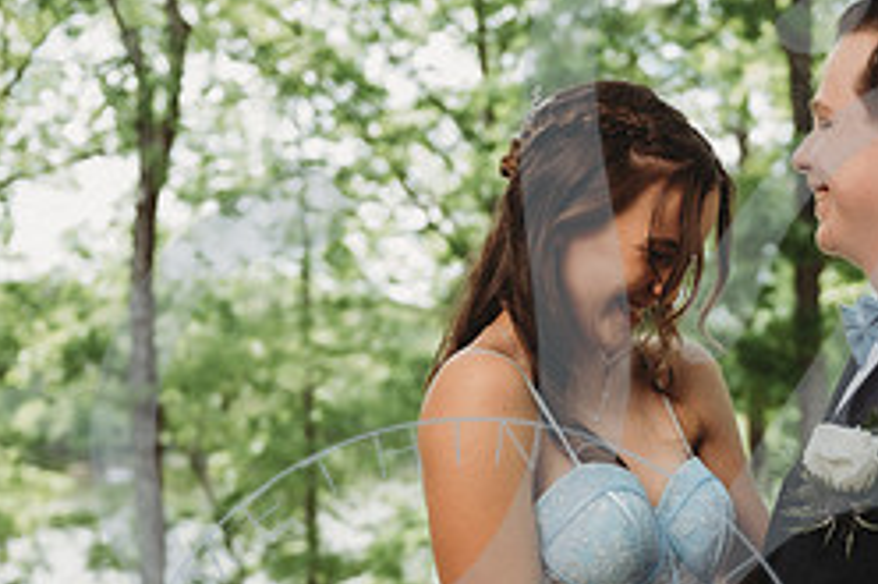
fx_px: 2072
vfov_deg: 15.9
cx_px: 656
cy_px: 483
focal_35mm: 85
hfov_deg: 23.7
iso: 100
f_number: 2.8
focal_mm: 36
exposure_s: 1/250
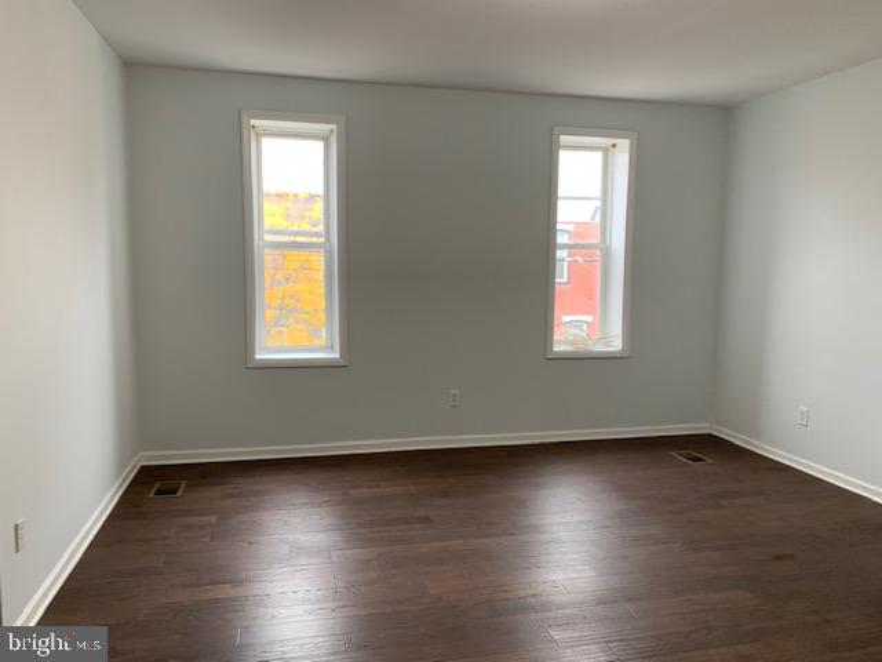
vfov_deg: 53.1
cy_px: 331
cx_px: 441
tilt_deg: -4.9
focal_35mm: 26
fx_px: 662
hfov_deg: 67.3
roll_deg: +0.1
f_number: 1.8
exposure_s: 1/63
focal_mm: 4.25
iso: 100
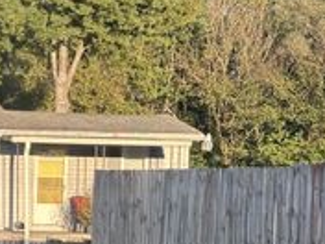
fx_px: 1277
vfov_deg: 10.8
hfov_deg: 13.9
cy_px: 249
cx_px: -113
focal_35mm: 136
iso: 64
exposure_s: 1/919
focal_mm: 6.86
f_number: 1.78
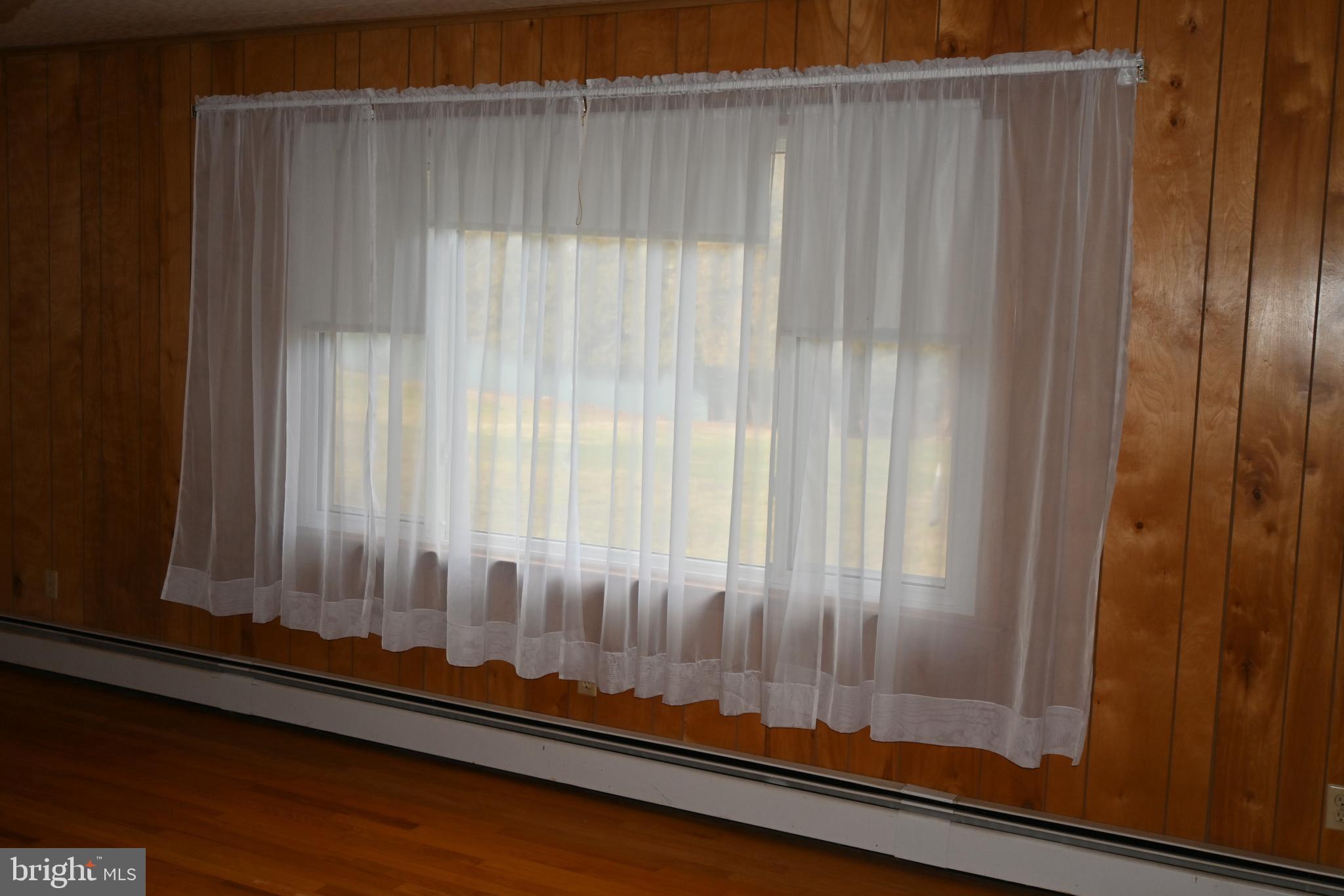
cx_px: 672
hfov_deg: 53.1
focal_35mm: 36
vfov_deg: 36.9
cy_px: 448
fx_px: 1344
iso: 200
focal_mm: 24
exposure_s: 1/60
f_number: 4.2
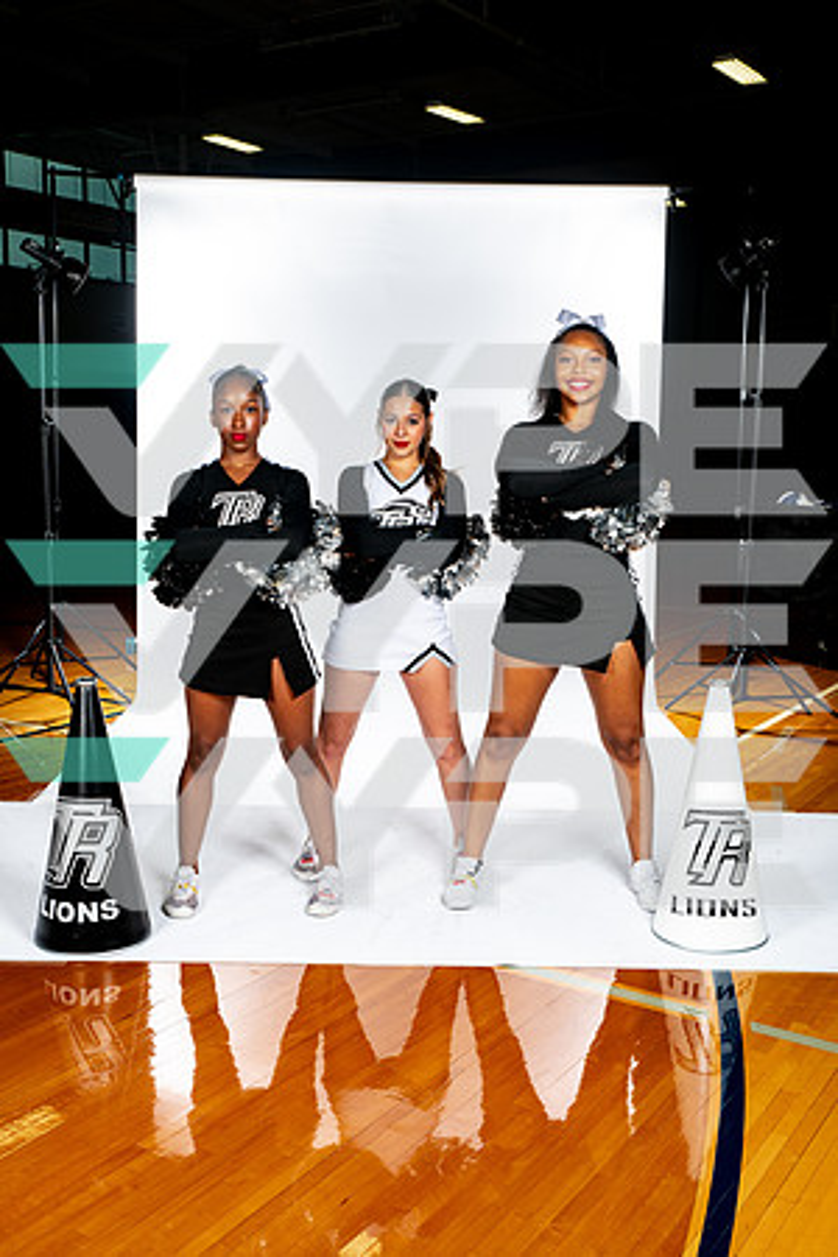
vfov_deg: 50.7
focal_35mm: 38
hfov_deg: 35.1
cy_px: 628
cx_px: 419
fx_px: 1327
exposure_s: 1/320
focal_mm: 38
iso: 250
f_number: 7.1
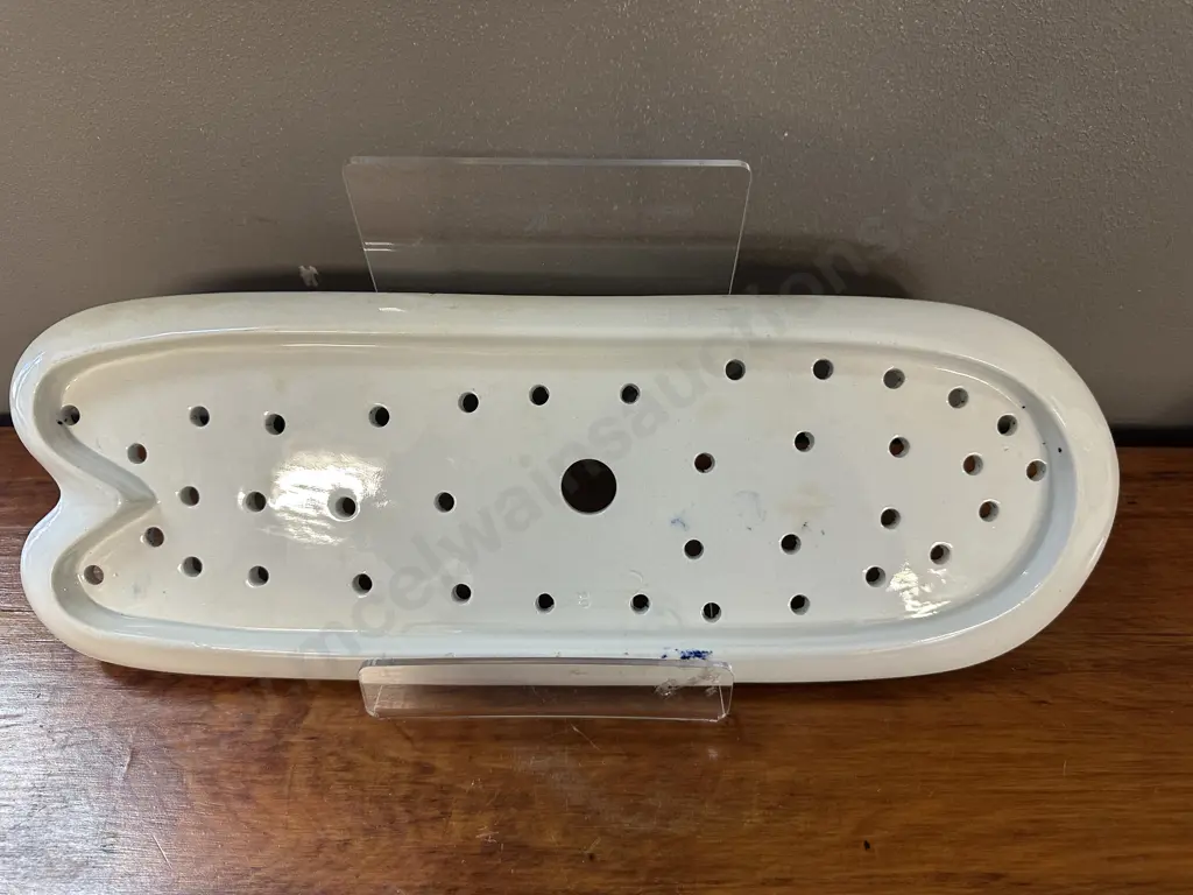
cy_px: 448
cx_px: 596
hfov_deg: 71.6
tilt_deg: -49.4
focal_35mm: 24
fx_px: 827
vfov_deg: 56.8
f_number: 1.78
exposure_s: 1/50
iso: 250
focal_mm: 6.86
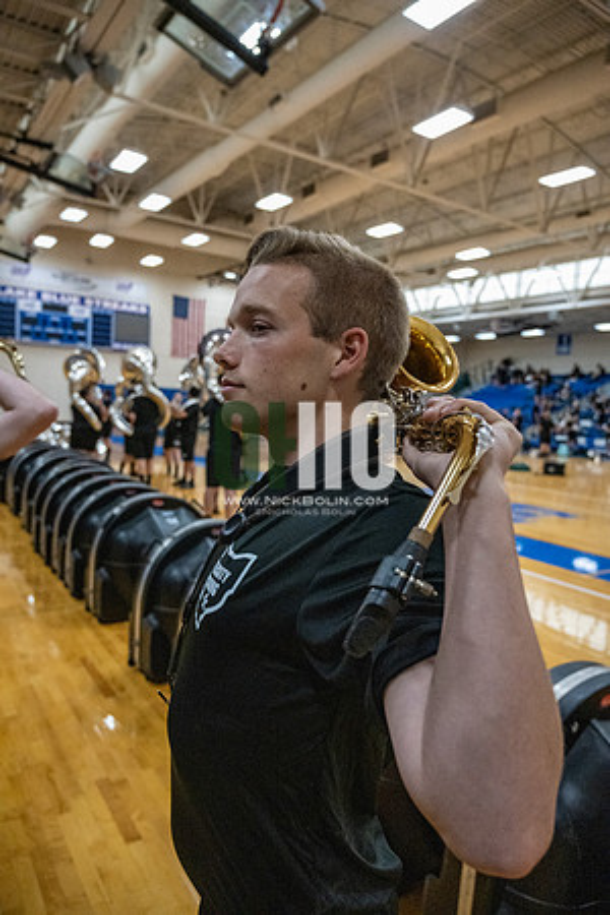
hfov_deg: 53.1
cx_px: 305
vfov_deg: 73.7
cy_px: 458
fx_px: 610
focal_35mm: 24
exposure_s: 1/800
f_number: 4
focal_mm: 24
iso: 8000
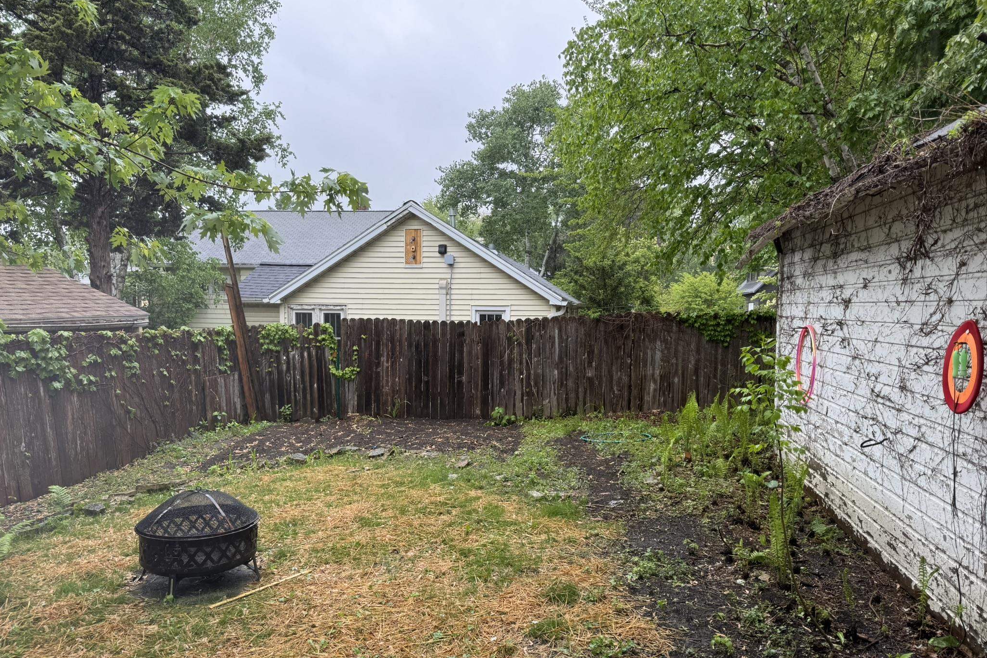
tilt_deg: -4.6
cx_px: 493
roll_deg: -1.0
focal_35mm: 25
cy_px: 360
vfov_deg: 51.2
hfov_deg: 71.5
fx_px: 685
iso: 64
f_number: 1.78
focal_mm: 6.76
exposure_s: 1/268
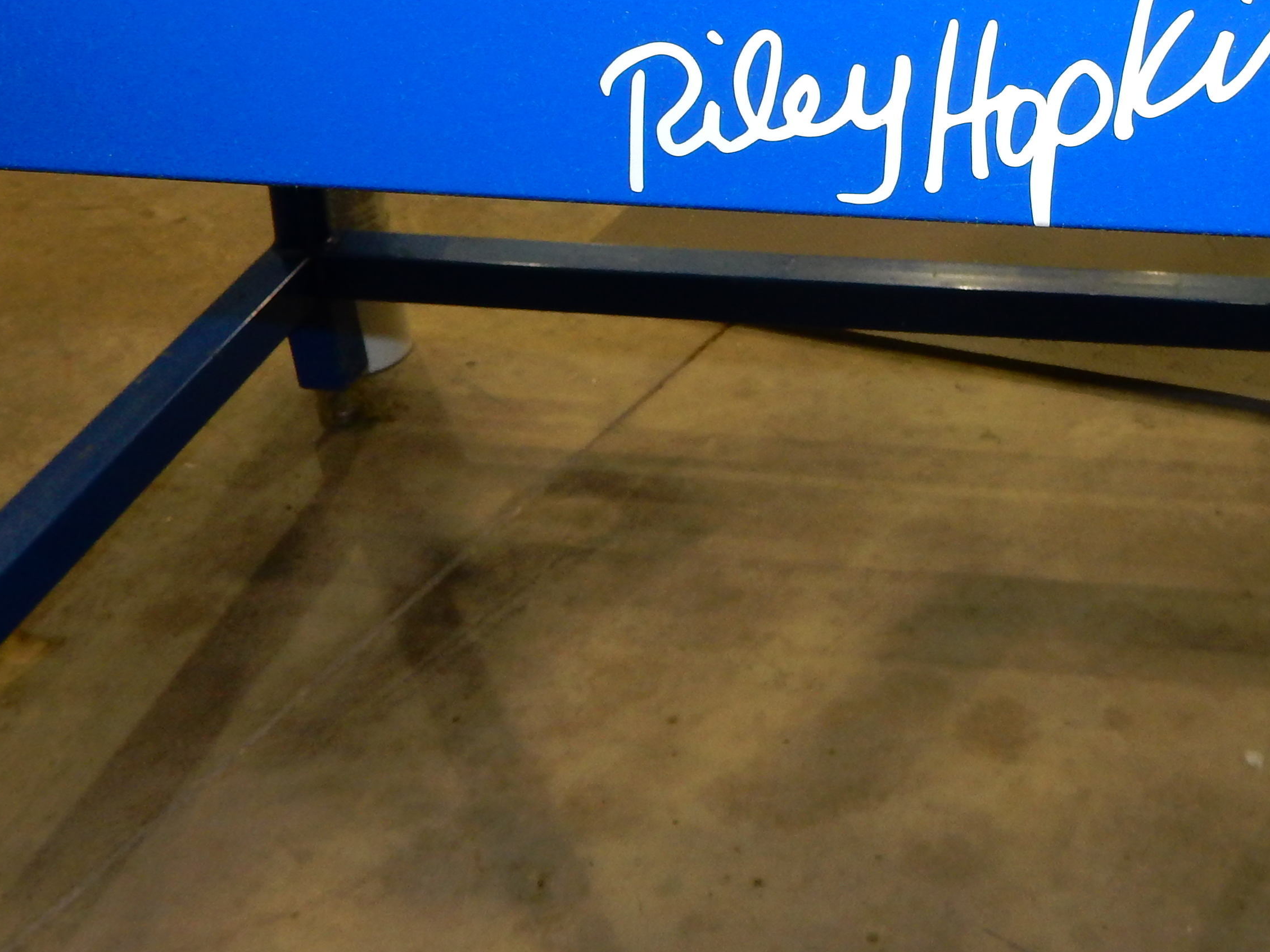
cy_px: 159
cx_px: 1028
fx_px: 1871
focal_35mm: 51
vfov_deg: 27.8
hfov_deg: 36.2
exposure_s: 1/30
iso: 200
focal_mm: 4.5
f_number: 3.7
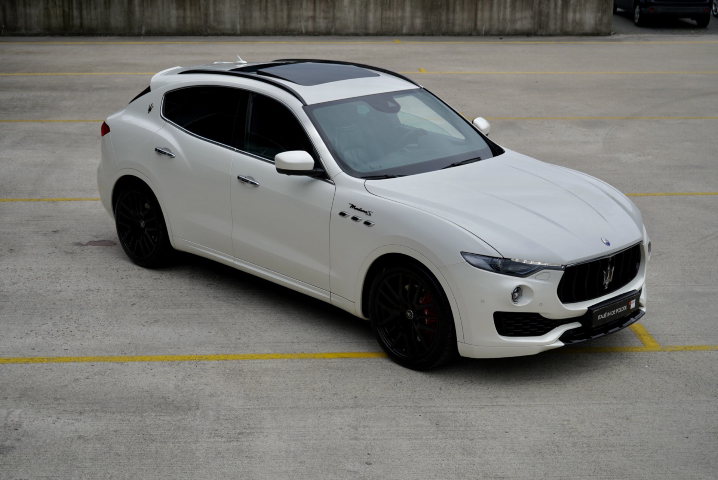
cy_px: 240
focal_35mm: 58
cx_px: 359
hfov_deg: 34.5
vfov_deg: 23.4
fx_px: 1158
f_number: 6.3
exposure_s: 1/250
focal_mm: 58
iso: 100
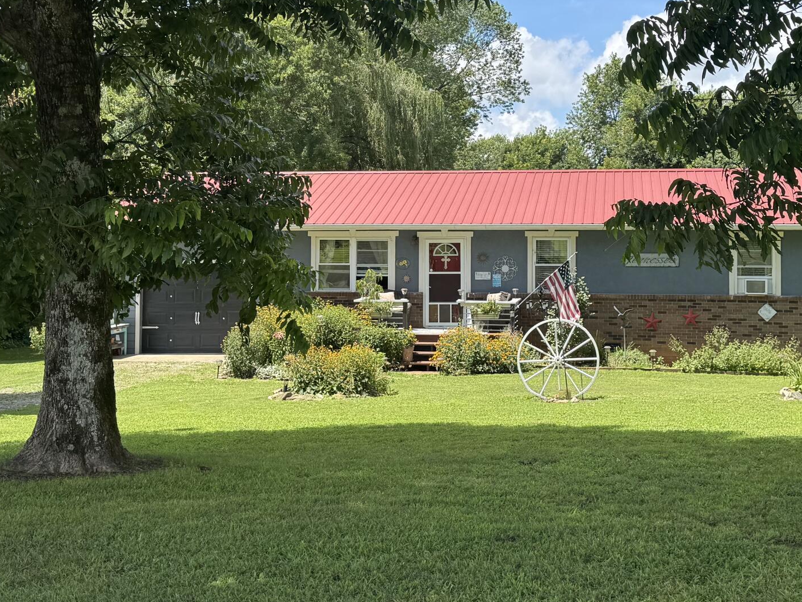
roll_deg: -1.0
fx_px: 1182
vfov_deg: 28.4
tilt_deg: -0.1
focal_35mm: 51
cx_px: 466
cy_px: 215
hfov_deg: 37.4
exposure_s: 1/1524
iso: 80
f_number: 1.78
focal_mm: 6.76
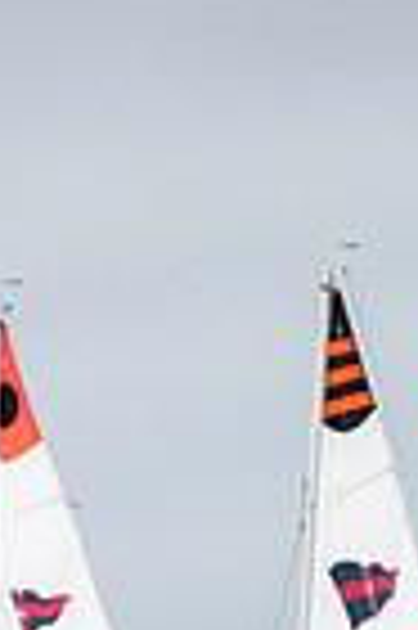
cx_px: 85
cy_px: 945
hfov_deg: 0.9
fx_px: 25332
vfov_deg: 1.4
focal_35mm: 1451
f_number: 4
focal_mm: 300
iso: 250
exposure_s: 1/3200
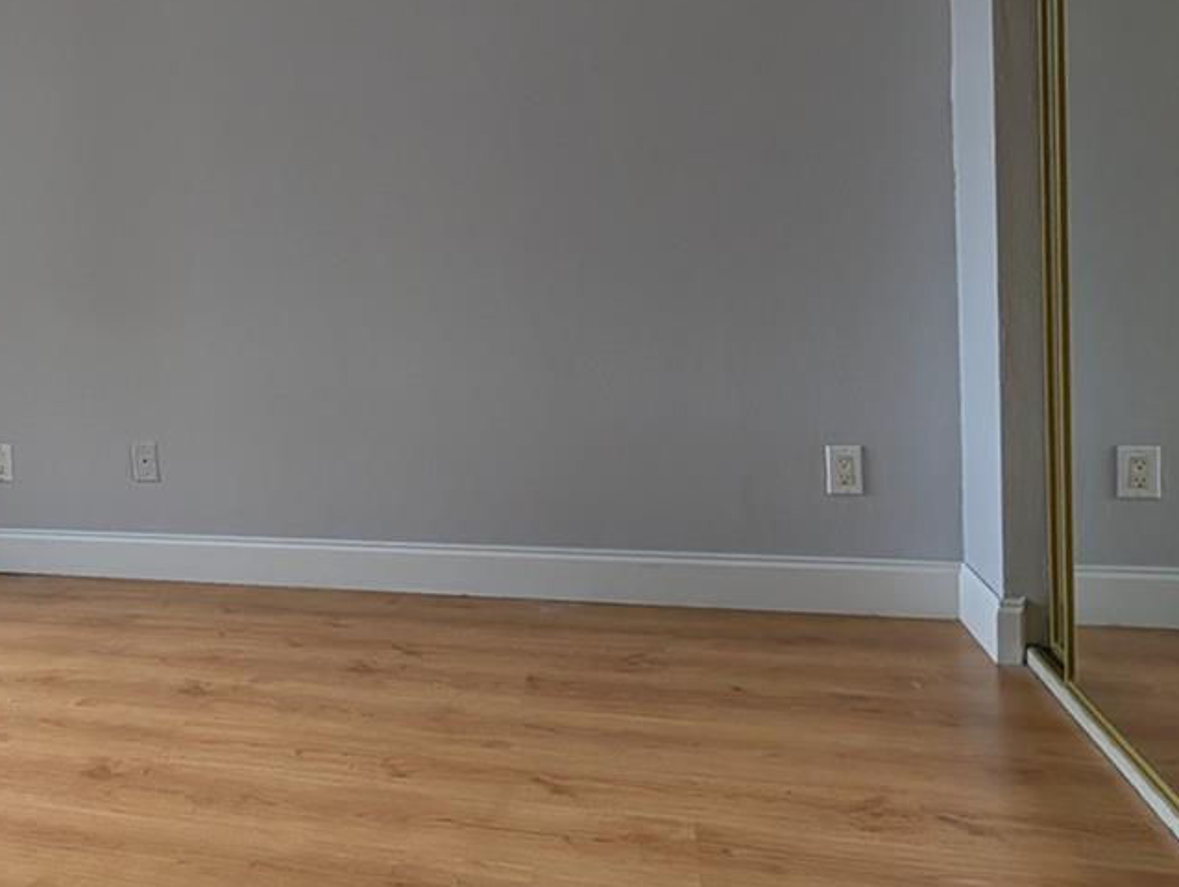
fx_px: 1023
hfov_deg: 55.0
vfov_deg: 46.2
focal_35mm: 30
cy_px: 298
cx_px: 209
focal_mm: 2.02
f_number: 1.7
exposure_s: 1/78.4
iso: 54
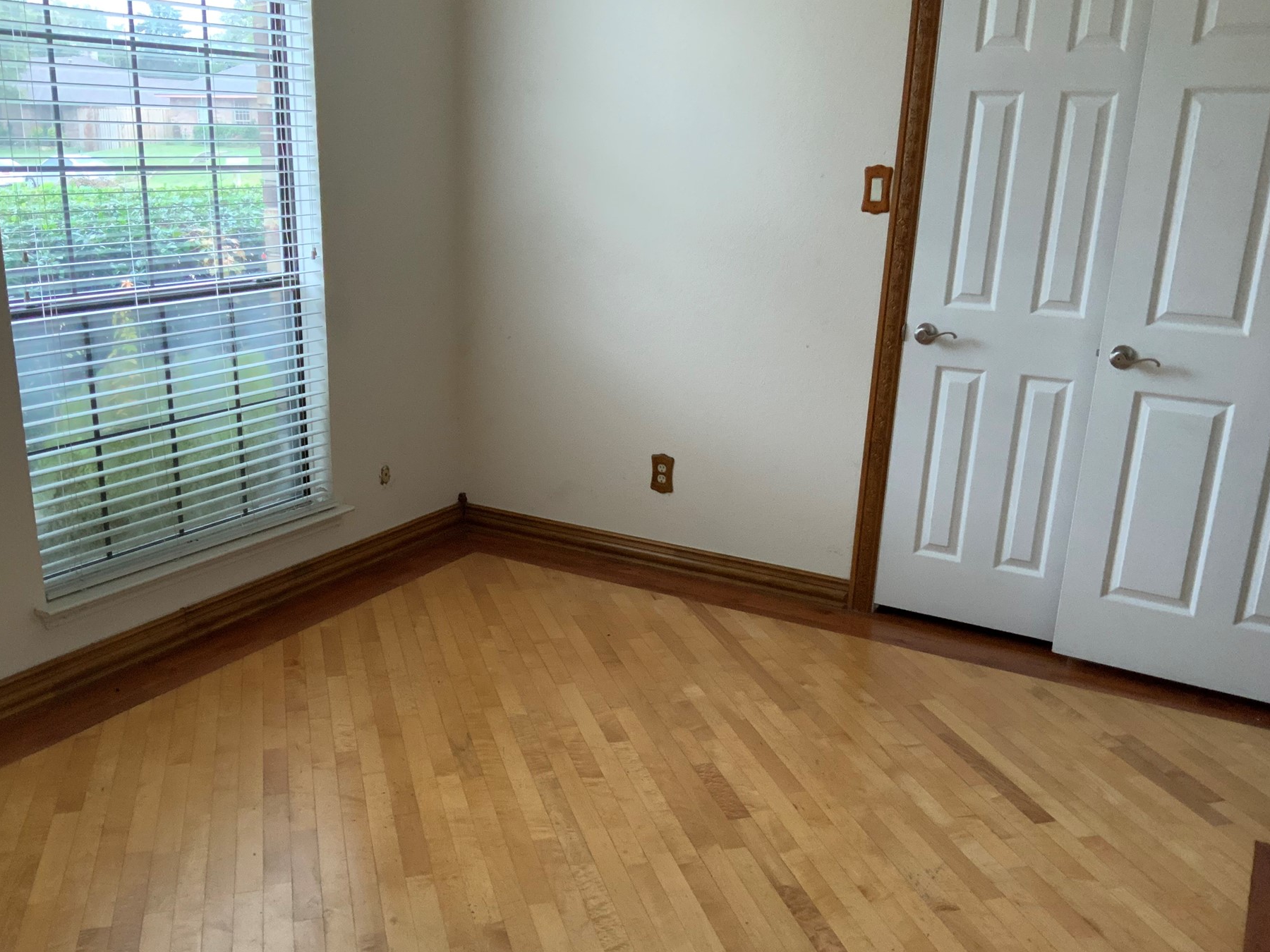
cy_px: 530
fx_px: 1211
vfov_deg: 42.9
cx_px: 584
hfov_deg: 55.3
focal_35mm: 33
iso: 200
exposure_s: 1/60
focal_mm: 3
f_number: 1.8
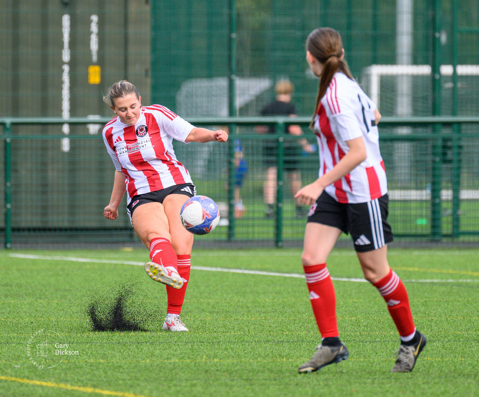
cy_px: 106
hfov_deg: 2.6
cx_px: 186
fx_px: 10603
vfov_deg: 2.1
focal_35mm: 737
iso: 1000
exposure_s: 1/2000
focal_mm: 400
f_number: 5.6
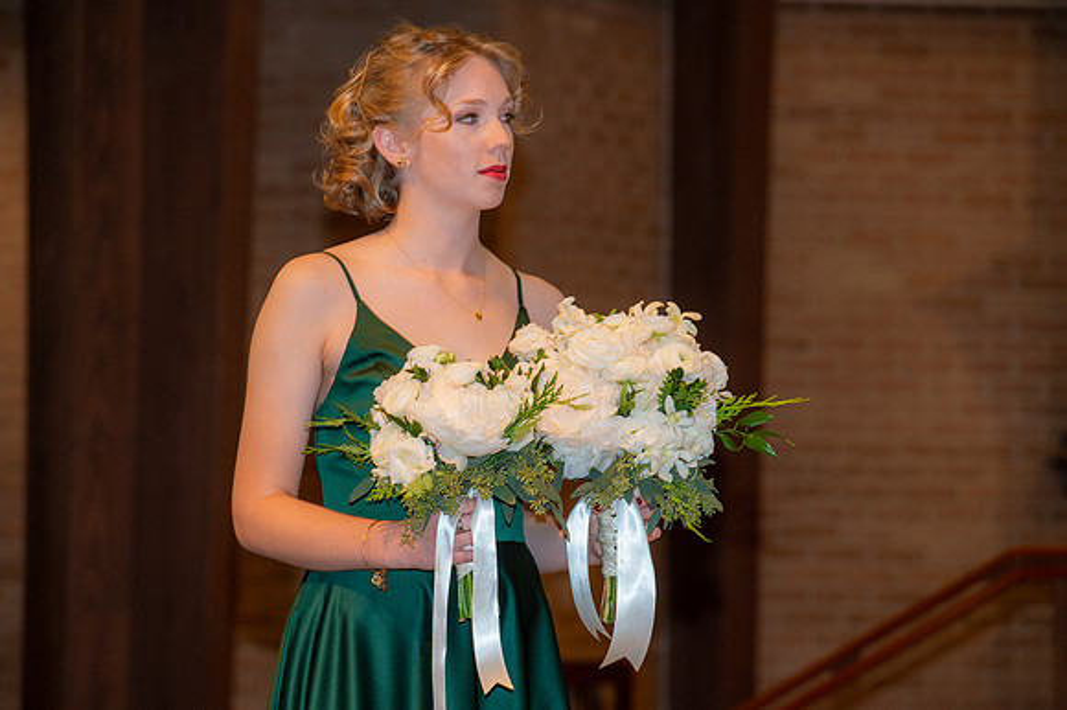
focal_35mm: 200
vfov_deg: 6.9
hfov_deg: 10.3
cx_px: 534
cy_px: 355
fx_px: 5924
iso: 1600
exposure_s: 1/100
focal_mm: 200
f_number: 7.1
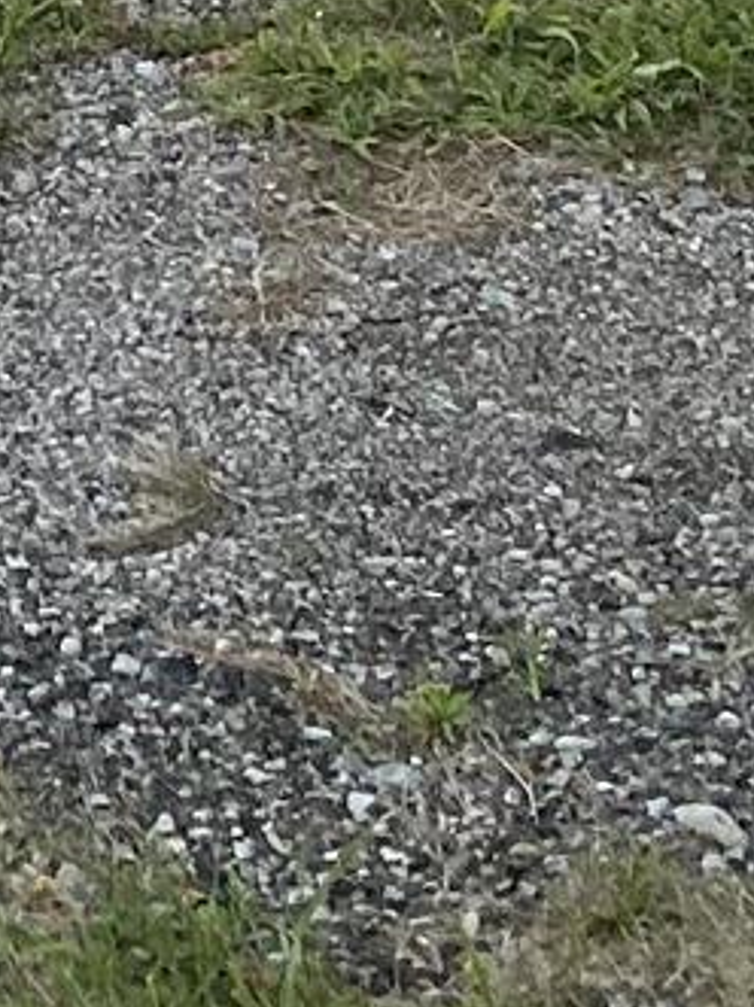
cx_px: -1377
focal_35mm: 181
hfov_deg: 7.4
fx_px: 5260
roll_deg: +2.4
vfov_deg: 8.9
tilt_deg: -3.1
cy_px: -2029
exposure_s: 1/121
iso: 100
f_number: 1.8
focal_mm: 4.25
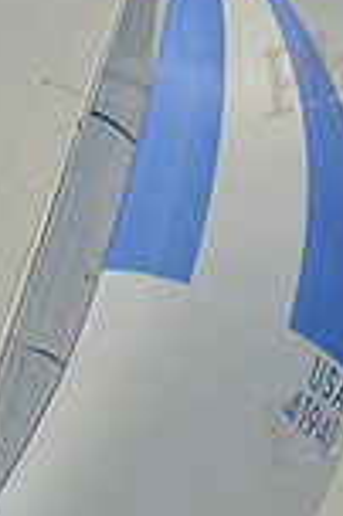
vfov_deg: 7.7
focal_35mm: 267
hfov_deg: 5.1
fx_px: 3824
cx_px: 87
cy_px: 255
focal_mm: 70
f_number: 13
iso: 560
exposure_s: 1/1600
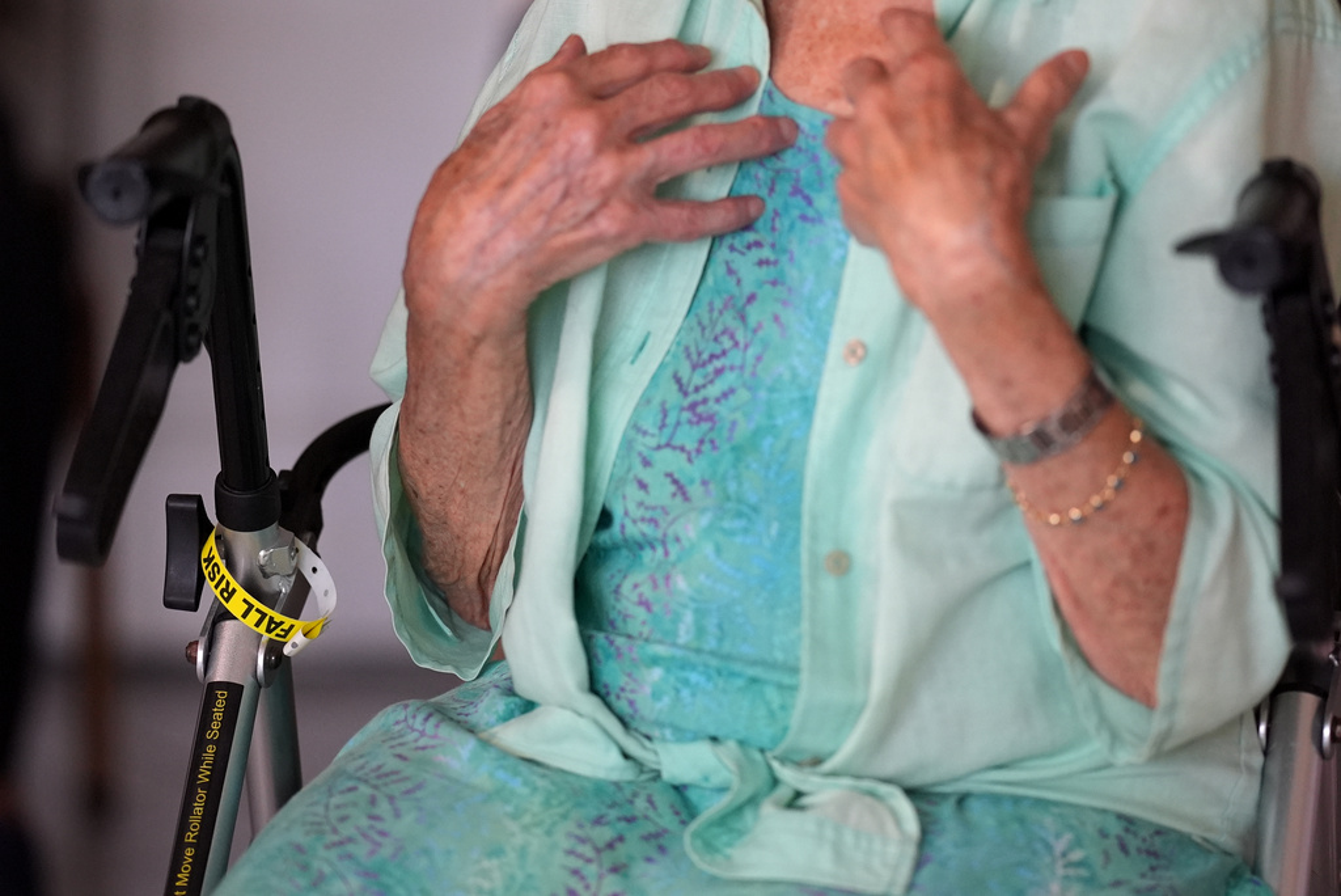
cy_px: 448
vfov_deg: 6.8
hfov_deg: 10.2
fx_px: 7528
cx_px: 670
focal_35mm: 202
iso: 2500
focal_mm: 135
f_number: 1.8
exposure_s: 1/2500
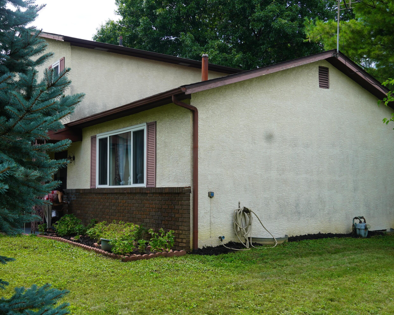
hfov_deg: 44.8
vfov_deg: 36.5
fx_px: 478
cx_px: 195
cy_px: 157
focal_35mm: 41
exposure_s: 1/100
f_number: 8
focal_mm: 24
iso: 100
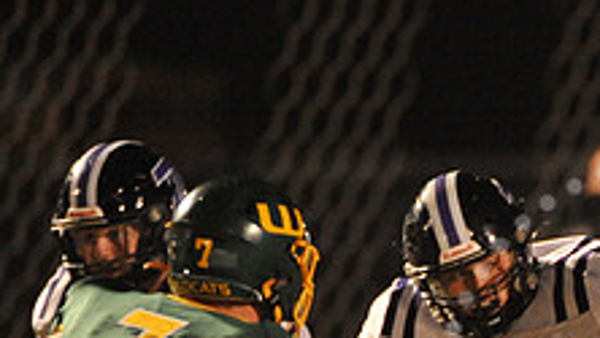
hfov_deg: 1.3
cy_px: 406
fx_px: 26082
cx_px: 692
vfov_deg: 0.7
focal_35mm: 1639
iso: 6400
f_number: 6.3
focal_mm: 600
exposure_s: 1/160
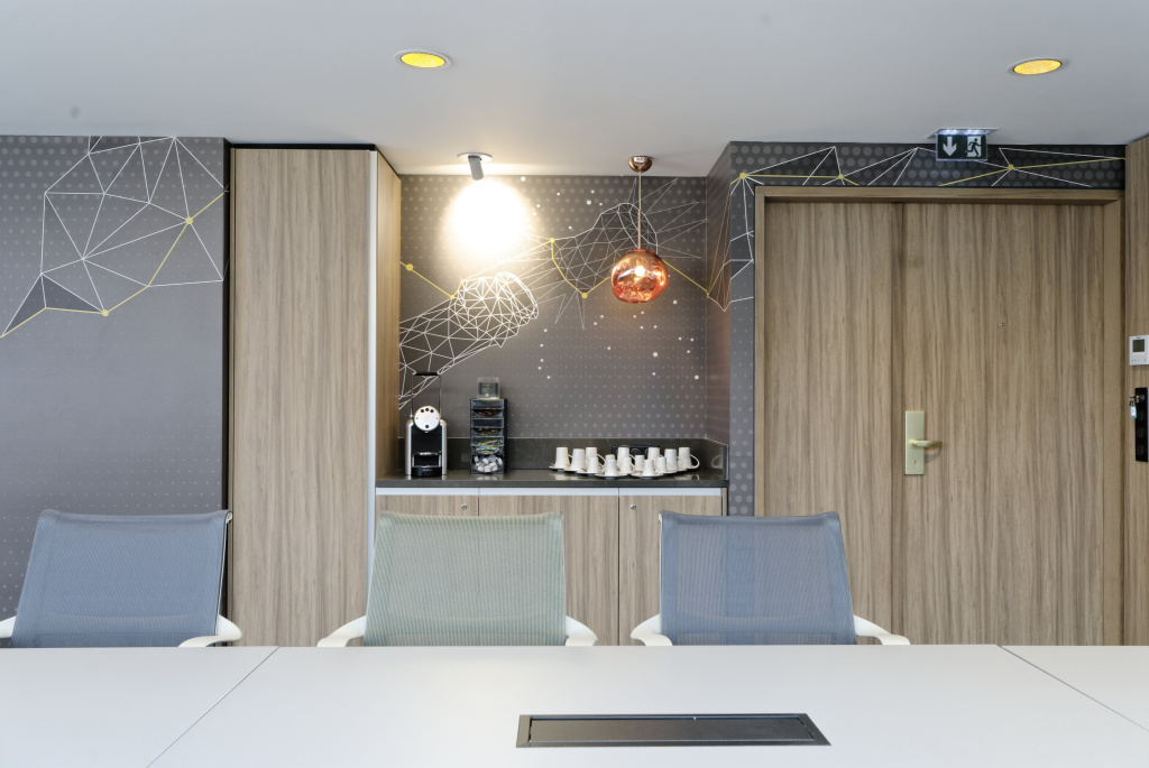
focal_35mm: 30
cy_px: 384
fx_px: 958
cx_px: 574
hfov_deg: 61.9
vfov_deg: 43.7
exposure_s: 2.2
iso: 100
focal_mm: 20
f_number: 11
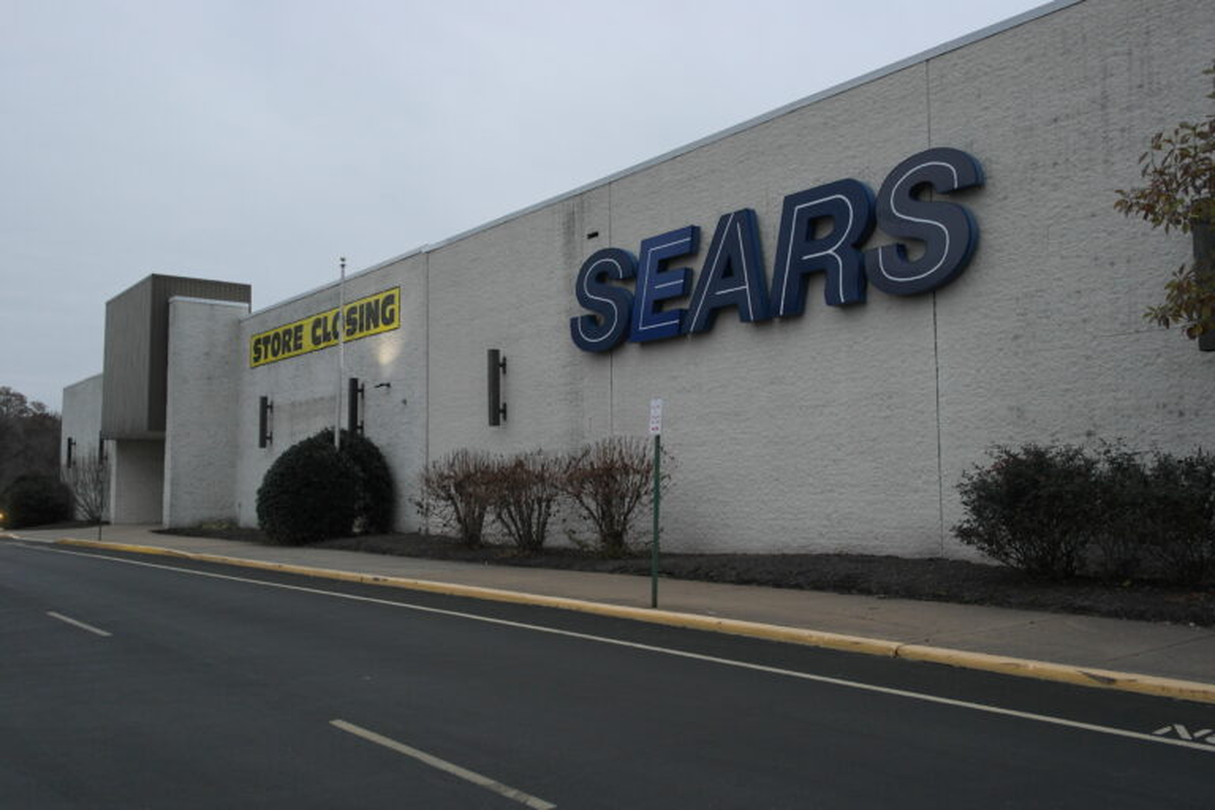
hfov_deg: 61.9
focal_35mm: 30
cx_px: 608
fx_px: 1012
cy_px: 405
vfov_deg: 43.6
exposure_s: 1/50
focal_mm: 20
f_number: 3.5
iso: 400
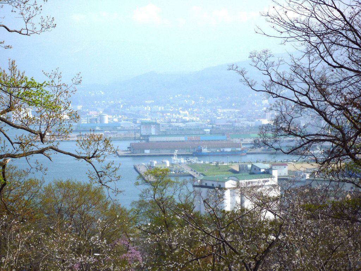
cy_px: 136
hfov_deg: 20.0
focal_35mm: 98
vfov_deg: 15.1
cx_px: 180
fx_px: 1022
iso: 80
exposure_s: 1/500
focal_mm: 17.3
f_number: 5.6
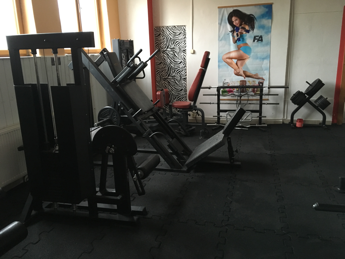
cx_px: 172
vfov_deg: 48.2
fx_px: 289
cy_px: 130
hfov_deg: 61.7
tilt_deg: -14.5
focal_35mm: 29
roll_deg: +1.8
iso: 200
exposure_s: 1/17
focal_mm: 4.15
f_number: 2.2
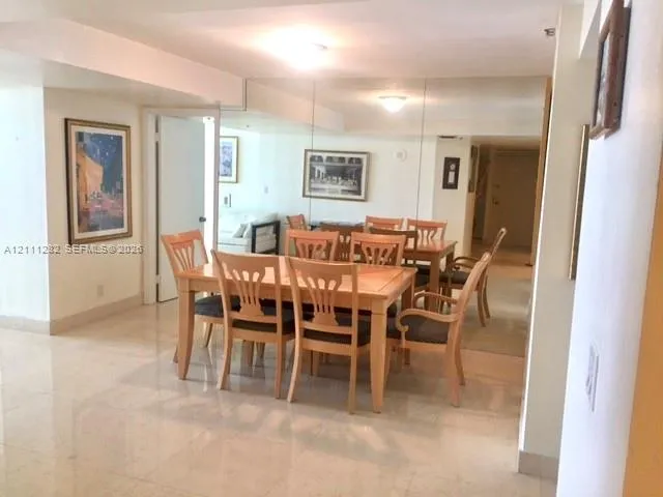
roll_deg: -3.2
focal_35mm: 29
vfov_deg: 48.2
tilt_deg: -8.2
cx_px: 332
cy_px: 248
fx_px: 555
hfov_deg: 61.7
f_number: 2.2
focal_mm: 4.15
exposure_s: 1/30
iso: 125
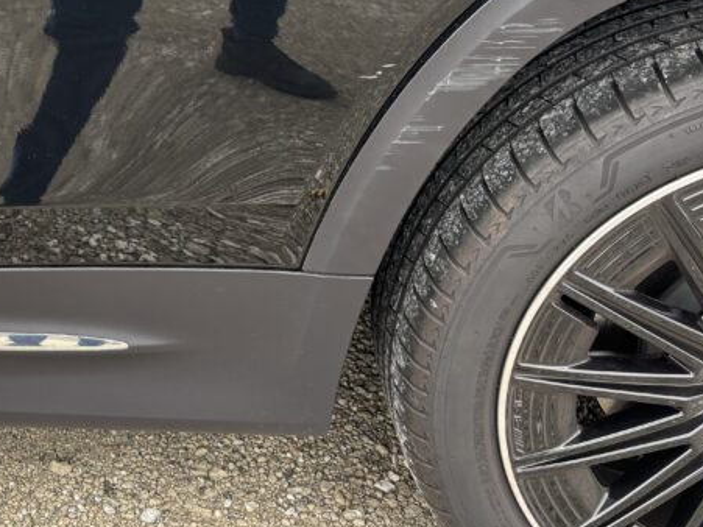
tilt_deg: -18.8
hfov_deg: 31.0
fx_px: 1198
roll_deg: -1.2
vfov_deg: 23.6
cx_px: 51
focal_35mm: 59
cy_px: -16
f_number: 1.6
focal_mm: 5.96
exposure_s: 1/327
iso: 50
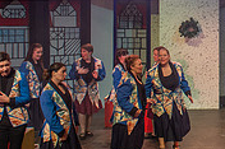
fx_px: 593
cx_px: 269
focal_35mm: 95
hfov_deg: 20.2
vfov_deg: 14.1
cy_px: -1
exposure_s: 1/60
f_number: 7.1
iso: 1250
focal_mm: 24
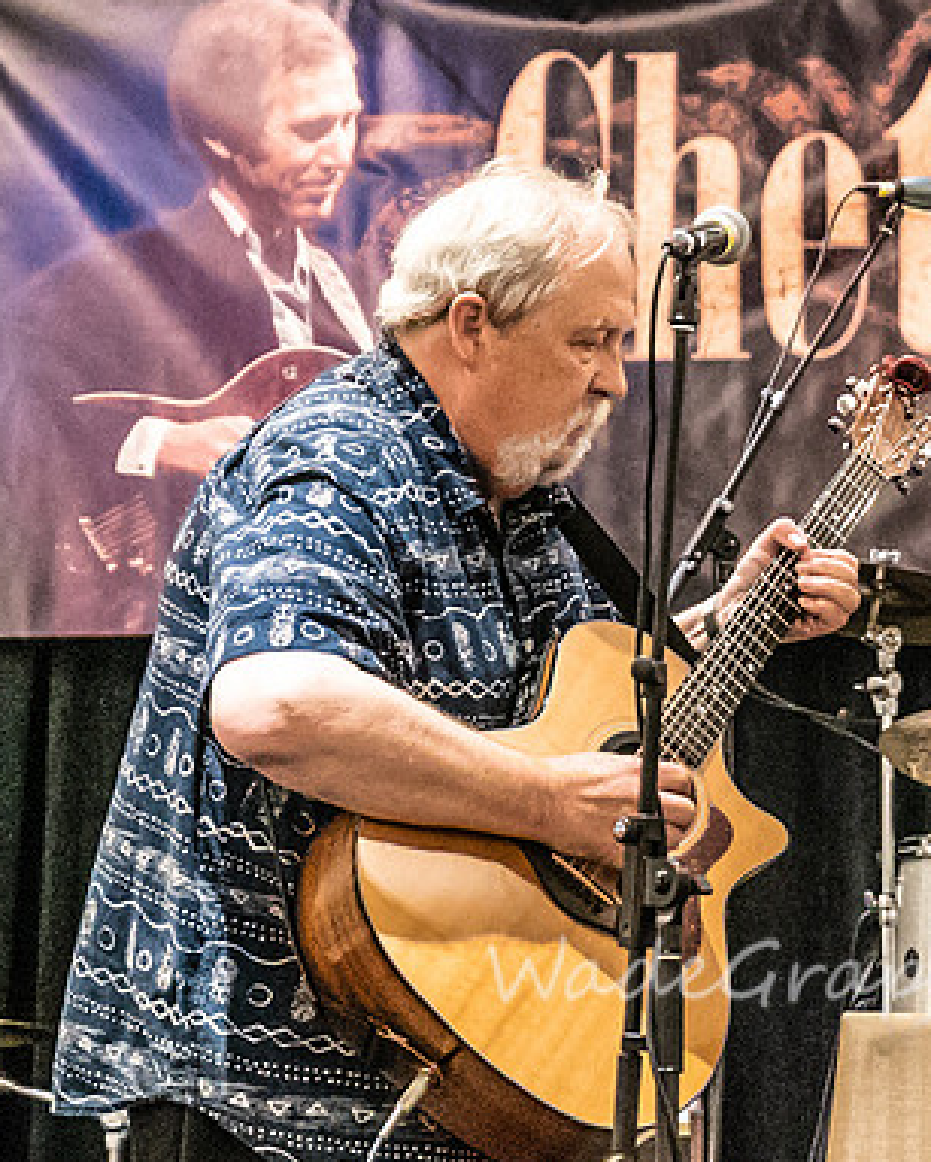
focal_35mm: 157
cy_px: 446
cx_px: 807
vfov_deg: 12.3
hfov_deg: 9.8
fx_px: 5401
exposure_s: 1/200
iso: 12800
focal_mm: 70
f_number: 5.6
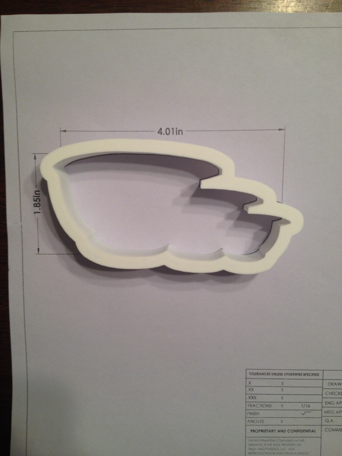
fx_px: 461
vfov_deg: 52.6
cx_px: 171
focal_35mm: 35
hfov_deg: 40.7
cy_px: 228
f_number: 2.4
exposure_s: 1/20
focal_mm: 4.28
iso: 64
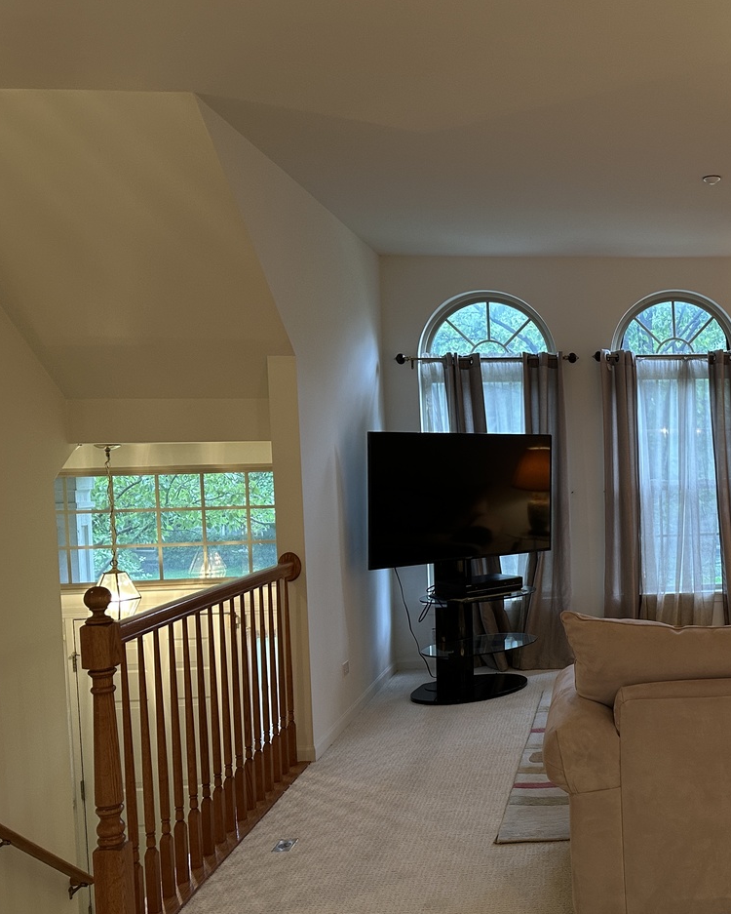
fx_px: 973
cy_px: 506
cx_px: 697
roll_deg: +1.4
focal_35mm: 36
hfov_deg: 37.6
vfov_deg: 50.2
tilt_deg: -2.2
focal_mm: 6.86
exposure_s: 1/60
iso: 200
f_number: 1.78
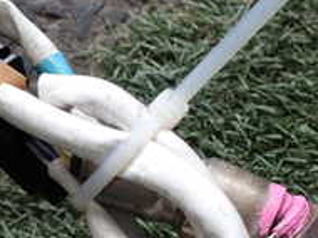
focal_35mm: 79
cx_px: 231
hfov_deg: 24.5
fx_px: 725
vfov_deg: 18.5
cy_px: 186
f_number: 2.8
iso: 100
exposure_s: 1/80
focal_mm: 4.5
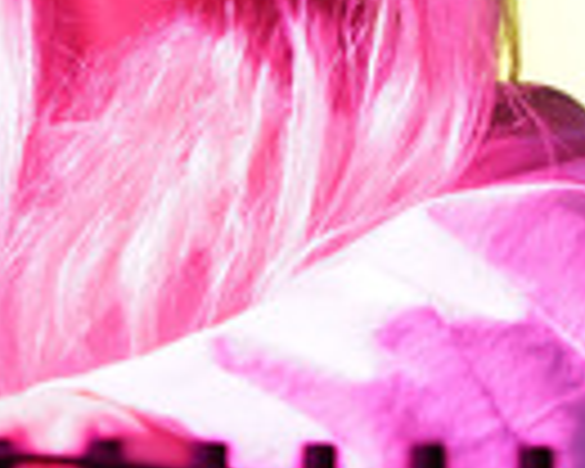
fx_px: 3671
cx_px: 106
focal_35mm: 212
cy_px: -117
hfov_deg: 9.1
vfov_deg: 7.2
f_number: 4
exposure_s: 1/50
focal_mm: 65
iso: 3200
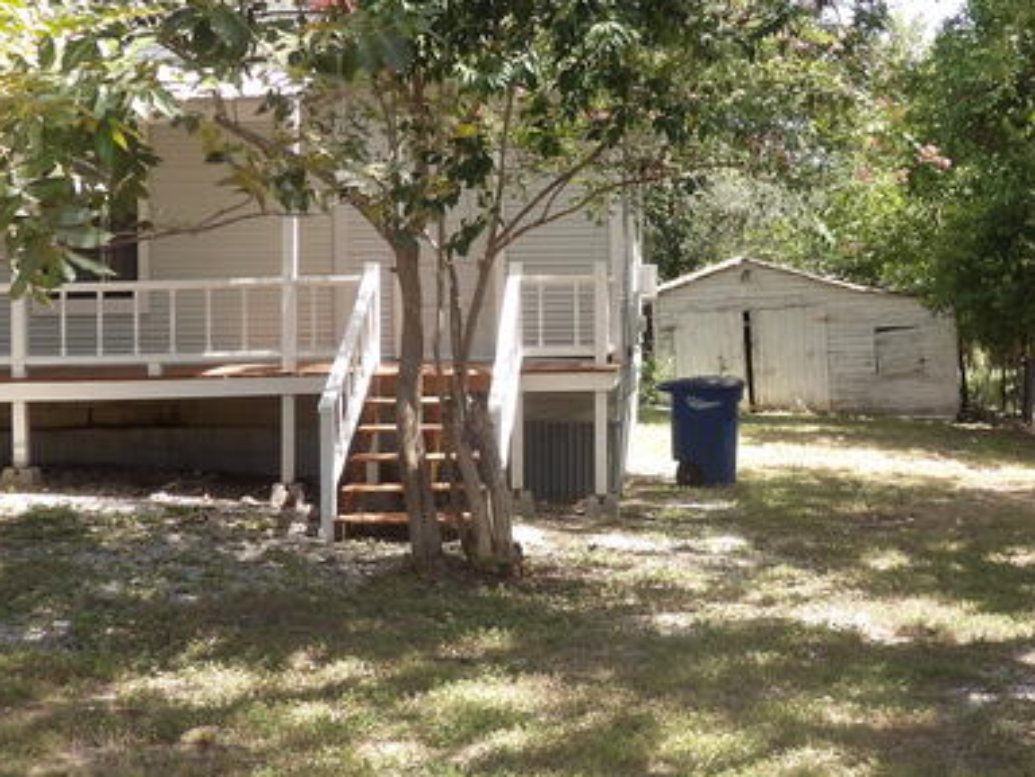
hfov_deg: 34.6
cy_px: 291
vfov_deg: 26.5
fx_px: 1644
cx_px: 698
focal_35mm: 55
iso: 100
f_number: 3.6
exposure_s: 1/175
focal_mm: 5.9
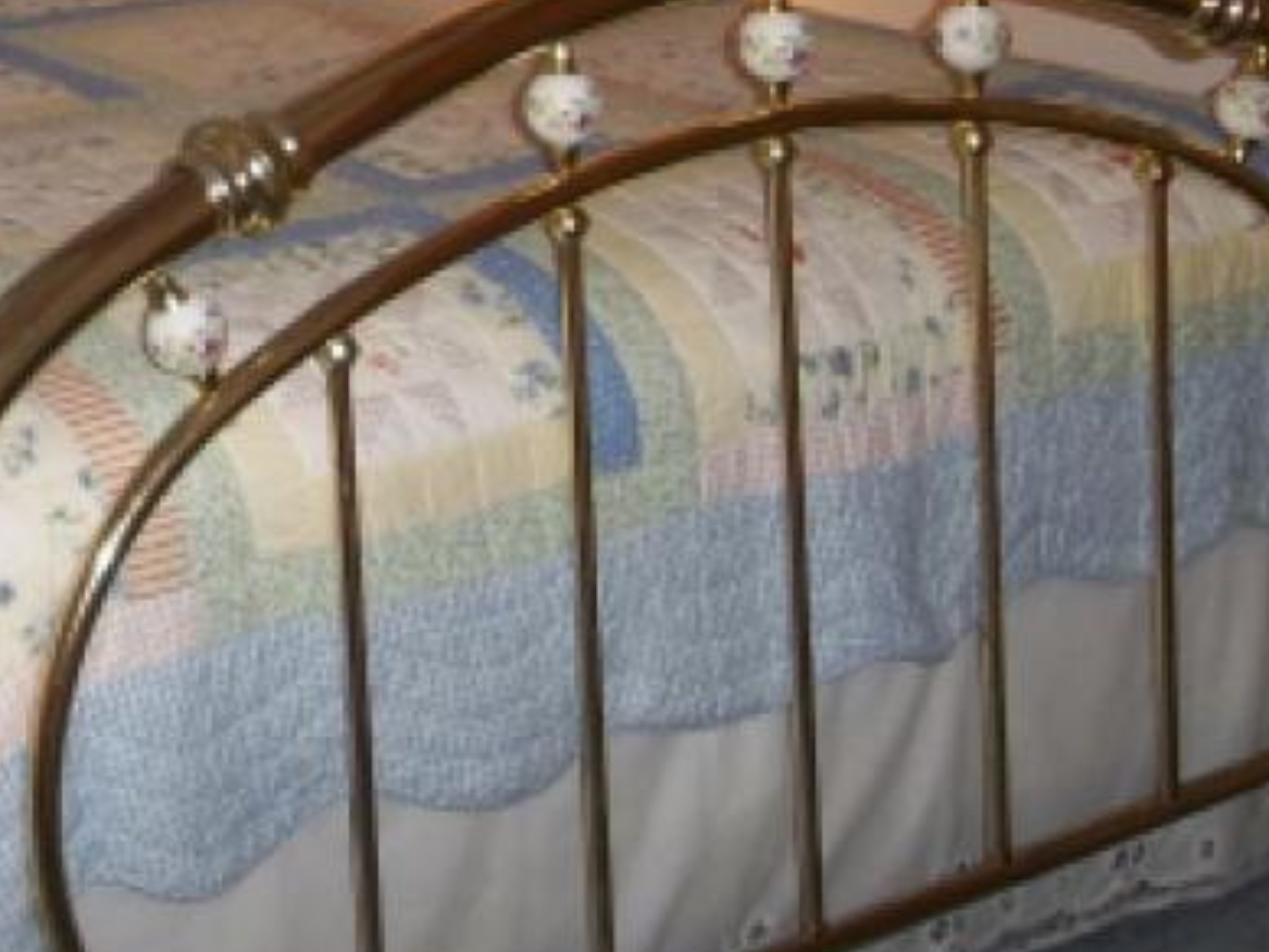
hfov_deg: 25.7
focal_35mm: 71
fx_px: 2604
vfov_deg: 19.5
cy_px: -201
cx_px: -65
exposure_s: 1/30
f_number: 3.5
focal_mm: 4.9
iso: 160
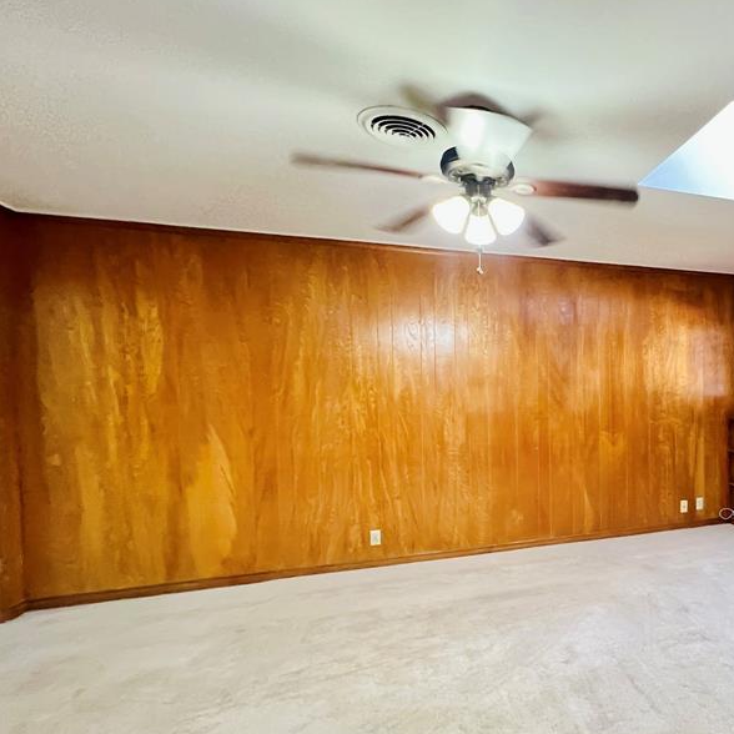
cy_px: 404
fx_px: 480
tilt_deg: -1.8
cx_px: 598
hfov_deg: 67.1
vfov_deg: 74.6
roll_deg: +0.7
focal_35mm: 20
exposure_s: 1/60
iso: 640
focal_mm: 1.57
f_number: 1.8
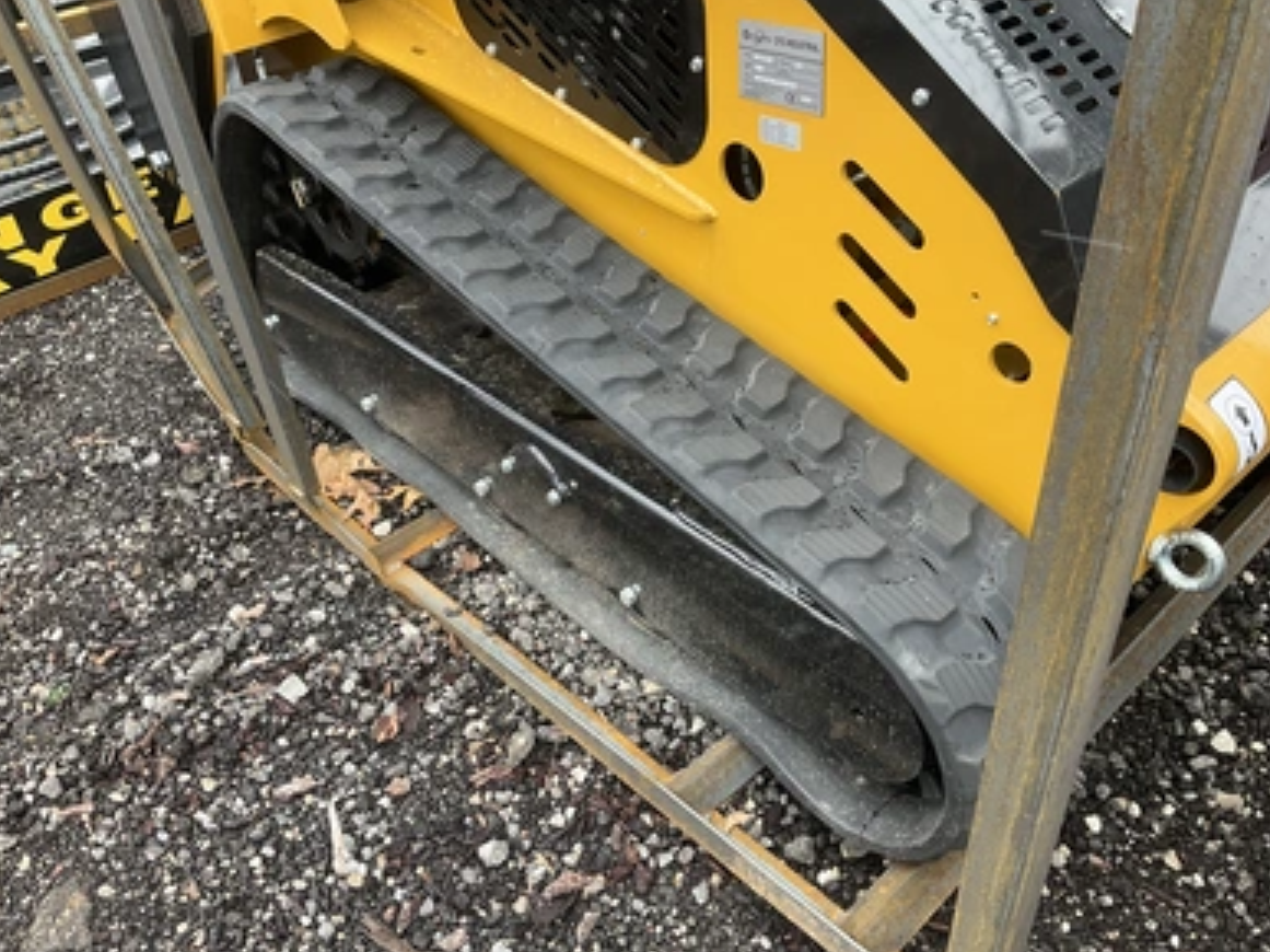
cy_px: 473
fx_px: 1100
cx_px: 620
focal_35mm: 30
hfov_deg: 60.0
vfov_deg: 46.8
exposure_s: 1/122
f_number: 1.8
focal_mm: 3
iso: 32
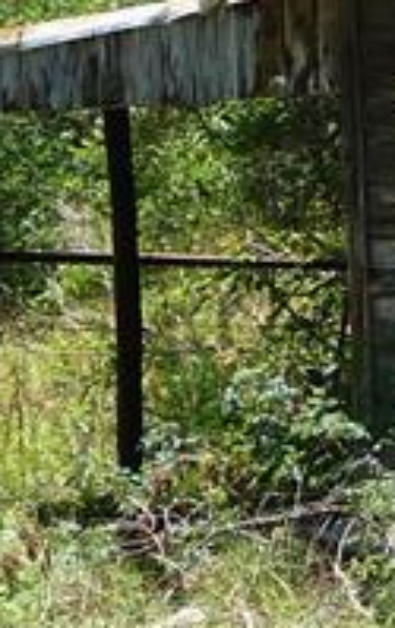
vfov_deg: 9.0
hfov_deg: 5.5
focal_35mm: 234
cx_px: 847
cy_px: 249
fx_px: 4016
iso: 100
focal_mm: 7.1
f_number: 4
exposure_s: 1/320
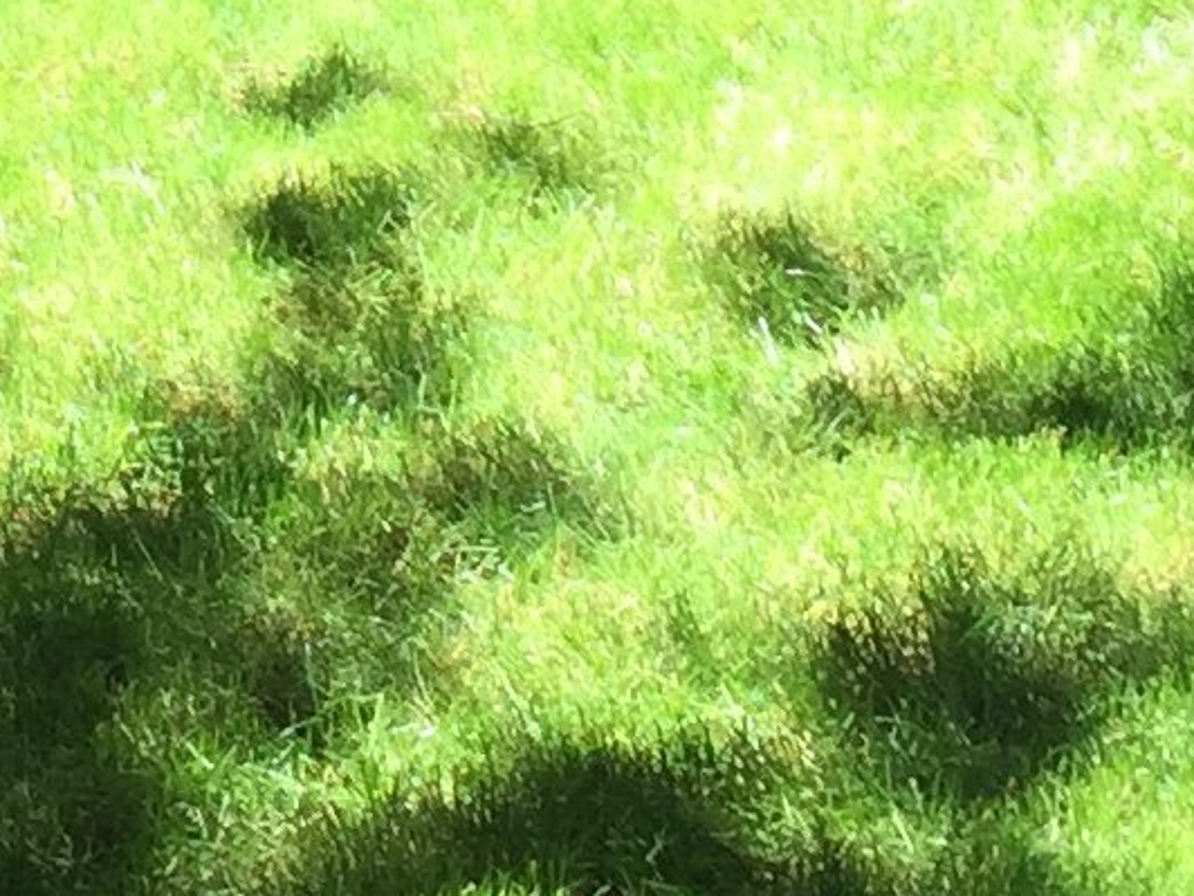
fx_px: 6140
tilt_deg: -3.1
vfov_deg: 7.8
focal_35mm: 178
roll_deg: +0.2
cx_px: -70
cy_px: -1224
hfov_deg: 11.0
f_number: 2.2
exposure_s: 1/237
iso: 32
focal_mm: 4.15
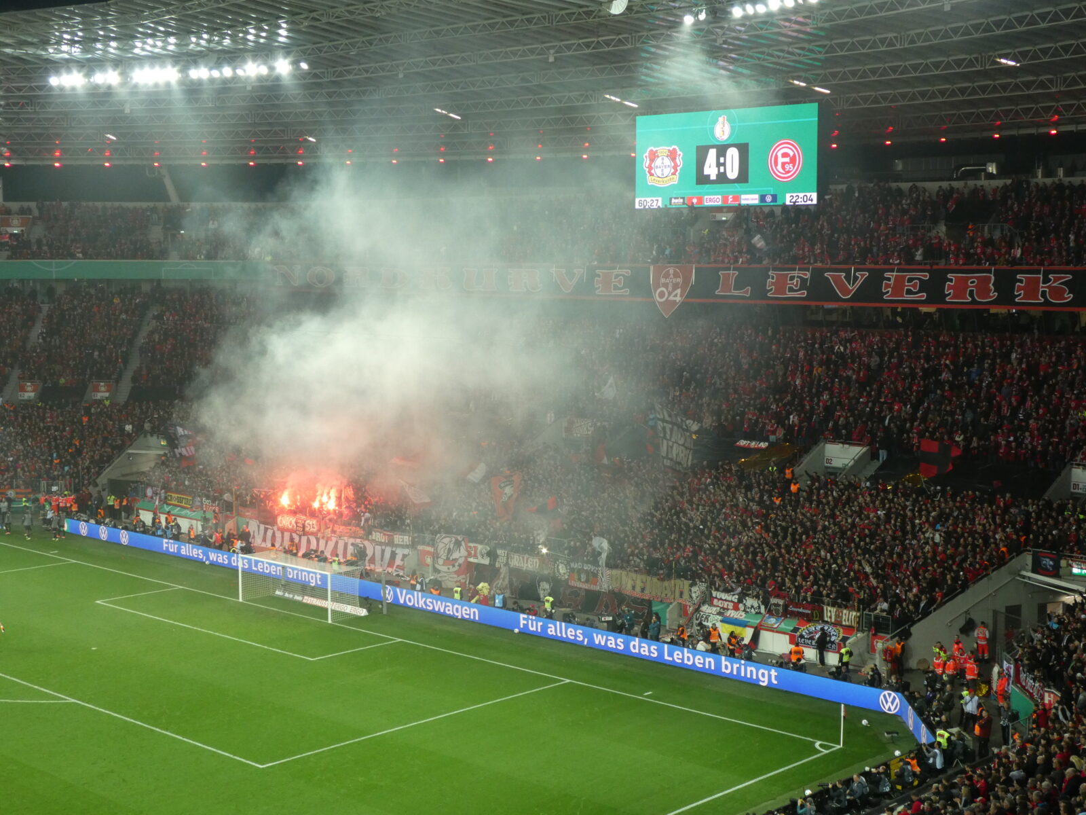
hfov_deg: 38.2
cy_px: 408
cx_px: 543
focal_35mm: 50
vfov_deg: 29.1
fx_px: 1569
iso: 250
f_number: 4.1
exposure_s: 1/80
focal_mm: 9
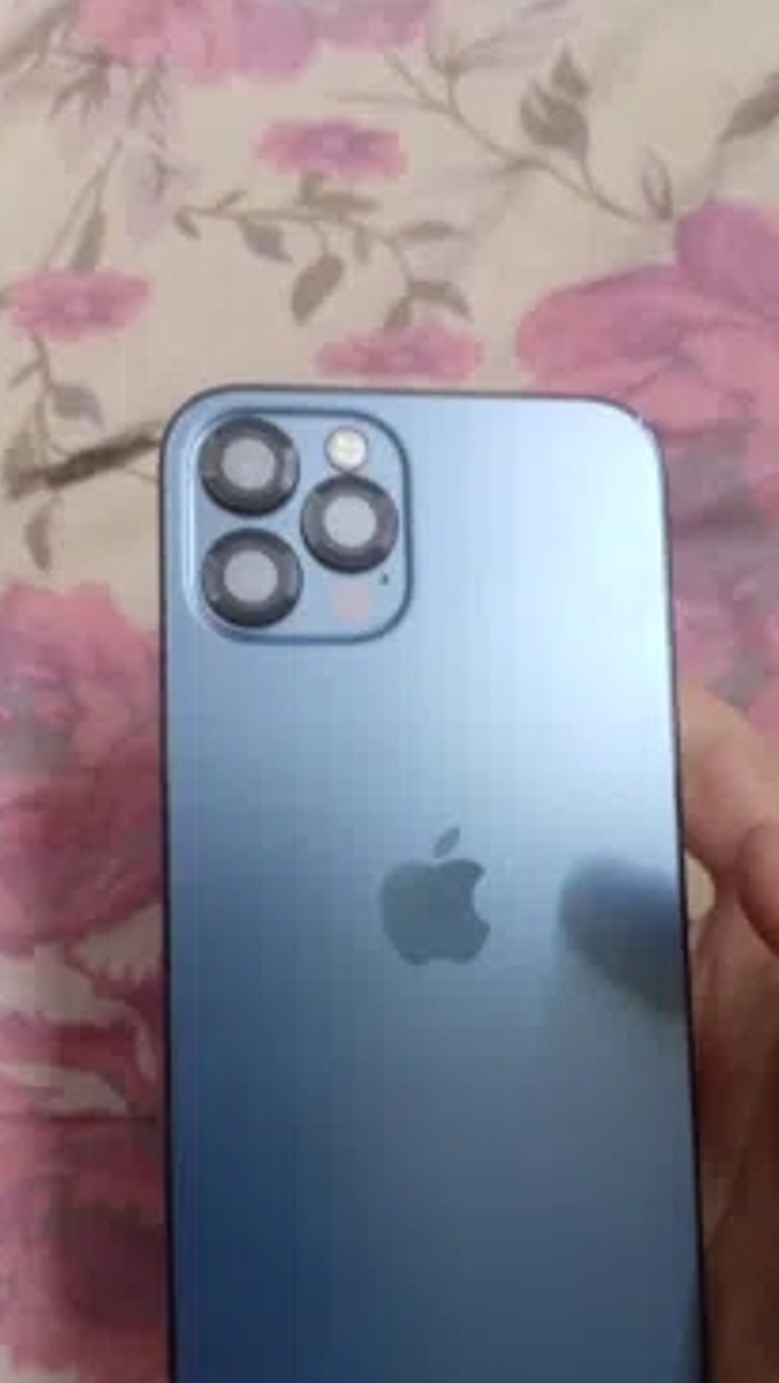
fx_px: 1101
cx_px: 483
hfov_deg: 38.7
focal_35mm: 30
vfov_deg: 64.2
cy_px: 739
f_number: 1.8
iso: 329
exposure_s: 1/25
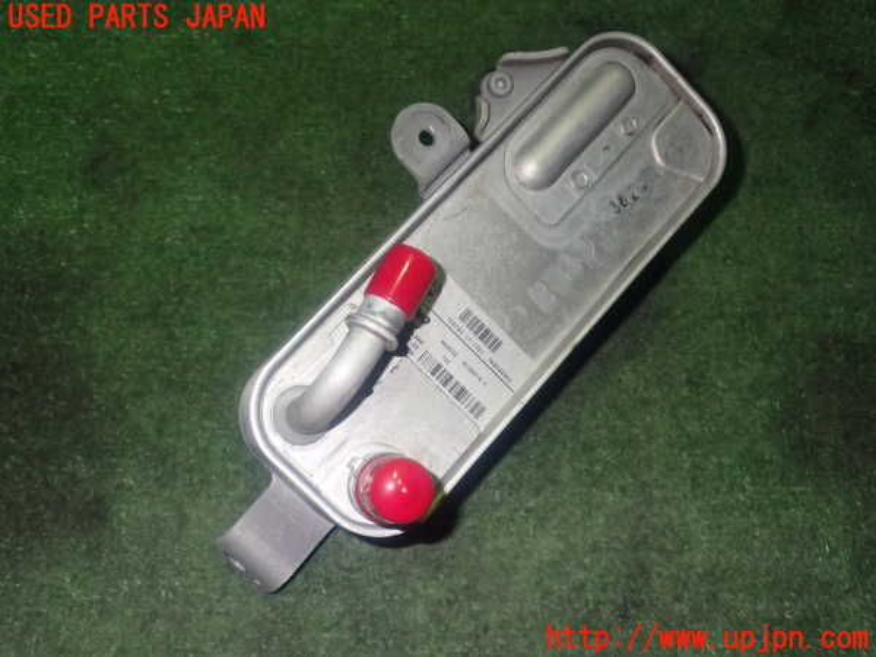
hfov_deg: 49.0
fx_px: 962
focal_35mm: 38
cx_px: 438
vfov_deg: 37.7
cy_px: 328
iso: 640
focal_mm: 6.83
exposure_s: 1/40
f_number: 8
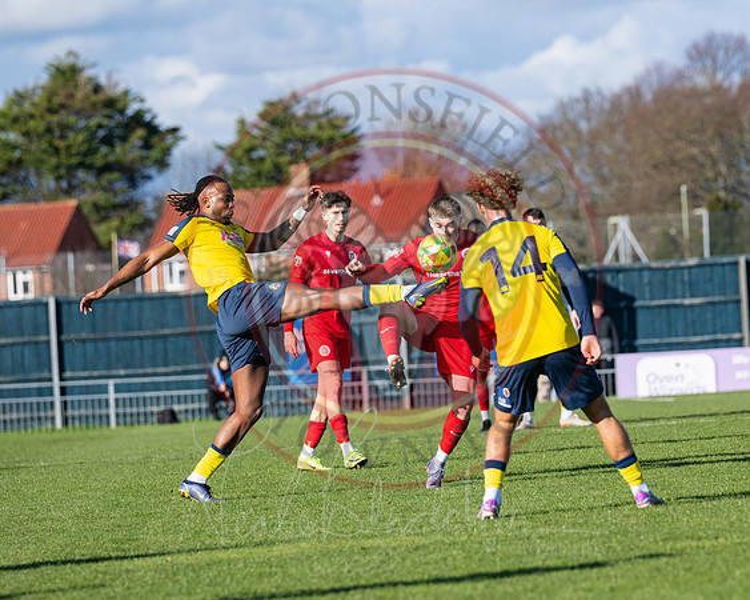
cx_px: 450
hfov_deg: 6.6
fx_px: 6550
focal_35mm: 295
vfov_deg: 5.2
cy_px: 300
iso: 400
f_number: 4
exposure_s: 1/6400
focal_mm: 175
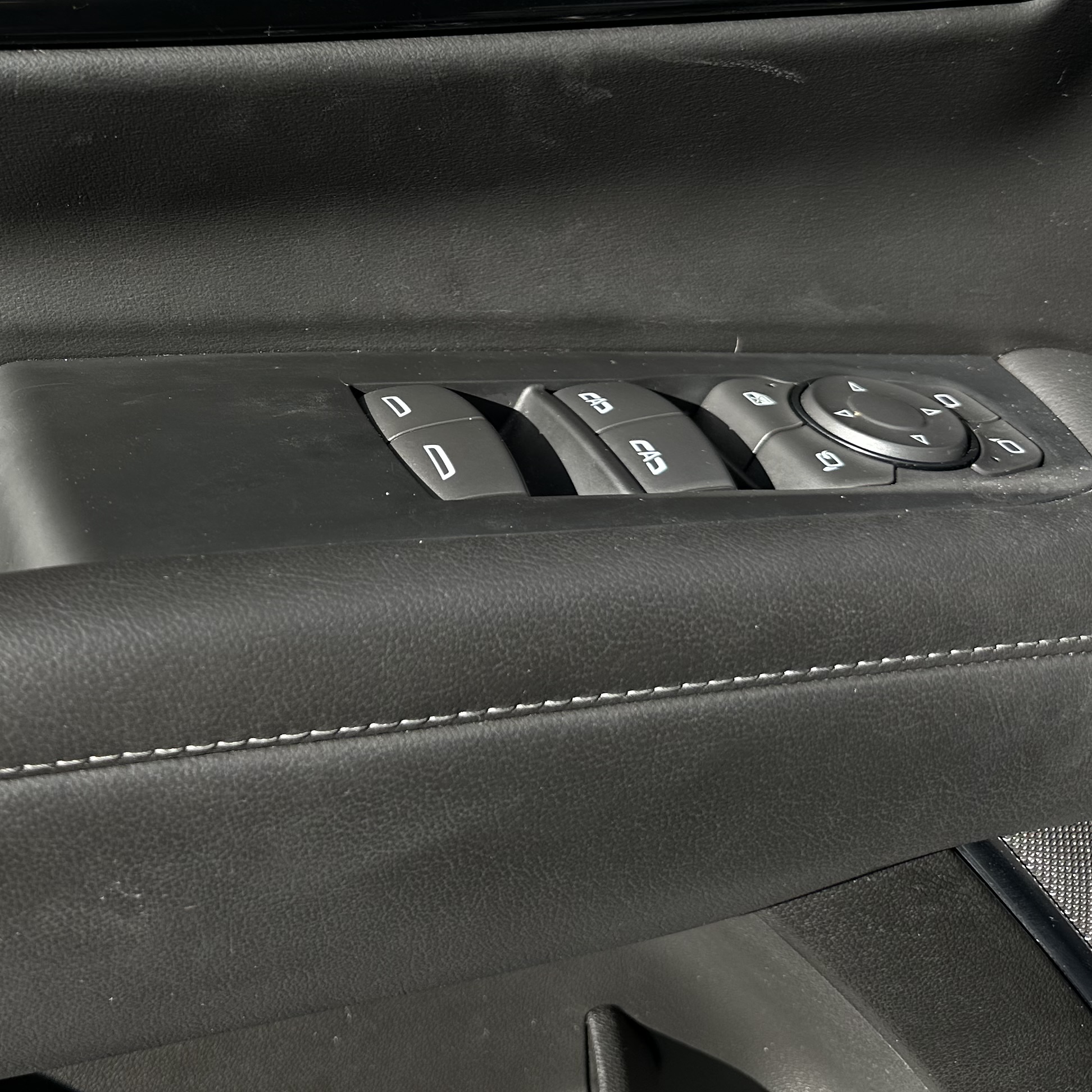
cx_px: 90
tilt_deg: -27.4
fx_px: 1570
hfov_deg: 35.8
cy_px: 244
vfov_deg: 37.2
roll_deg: -0.1
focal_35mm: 44
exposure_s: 1/1289
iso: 80
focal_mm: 6.86
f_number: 1.78
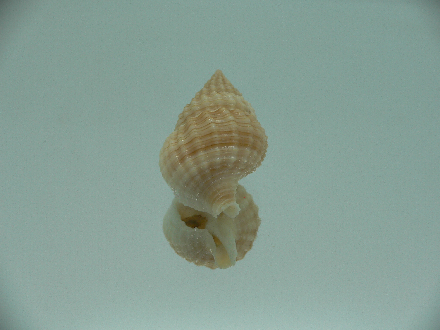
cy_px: 165
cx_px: 220
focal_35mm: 35
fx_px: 445
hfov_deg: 52.6
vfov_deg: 40.7
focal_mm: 4.6
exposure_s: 1/60
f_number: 2.8
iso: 80
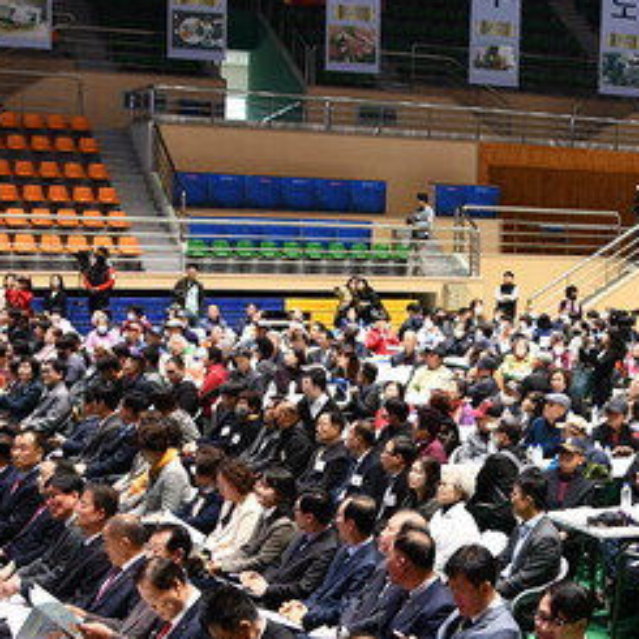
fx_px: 1566
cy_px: 469
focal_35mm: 75
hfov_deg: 22.4
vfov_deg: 22.9
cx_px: 600
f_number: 5
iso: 640
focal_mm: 24
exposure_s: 1/100
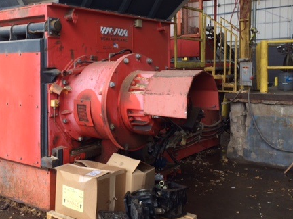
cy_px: 81
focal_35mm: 43
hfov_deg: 43.5
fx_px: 364
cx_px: 110
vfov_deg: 33.4
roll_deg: +0.8
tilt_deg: -0.9
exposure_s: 1/228
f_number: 2.2
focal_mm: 4.15
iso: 32
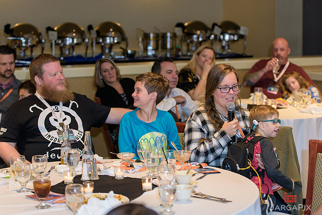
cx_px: 155
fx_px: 760
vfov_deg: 16.1
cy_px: 109
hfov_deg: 23.9
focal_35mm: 85
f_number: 3.2
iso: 1250
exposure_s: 1/125
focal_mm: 80
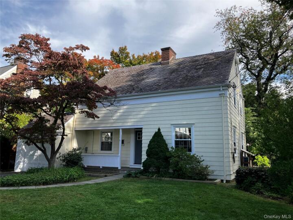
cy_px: 110
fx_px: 237
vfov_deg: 49.7
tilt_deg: +9.8
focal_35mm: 28
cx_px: 146
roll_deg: -2.1
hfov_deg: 63.4
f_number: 1.8
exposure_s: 1/852
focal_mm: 3.99
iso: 32
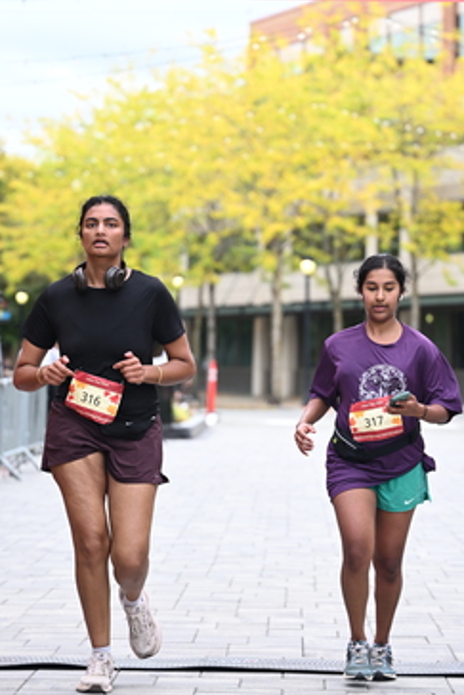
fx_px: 2511
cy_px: 302
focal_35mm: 130
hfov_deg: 10.6
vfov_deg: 15.8
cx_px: 282
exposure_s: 1/1600
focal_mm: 86
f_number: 2.8
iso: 640
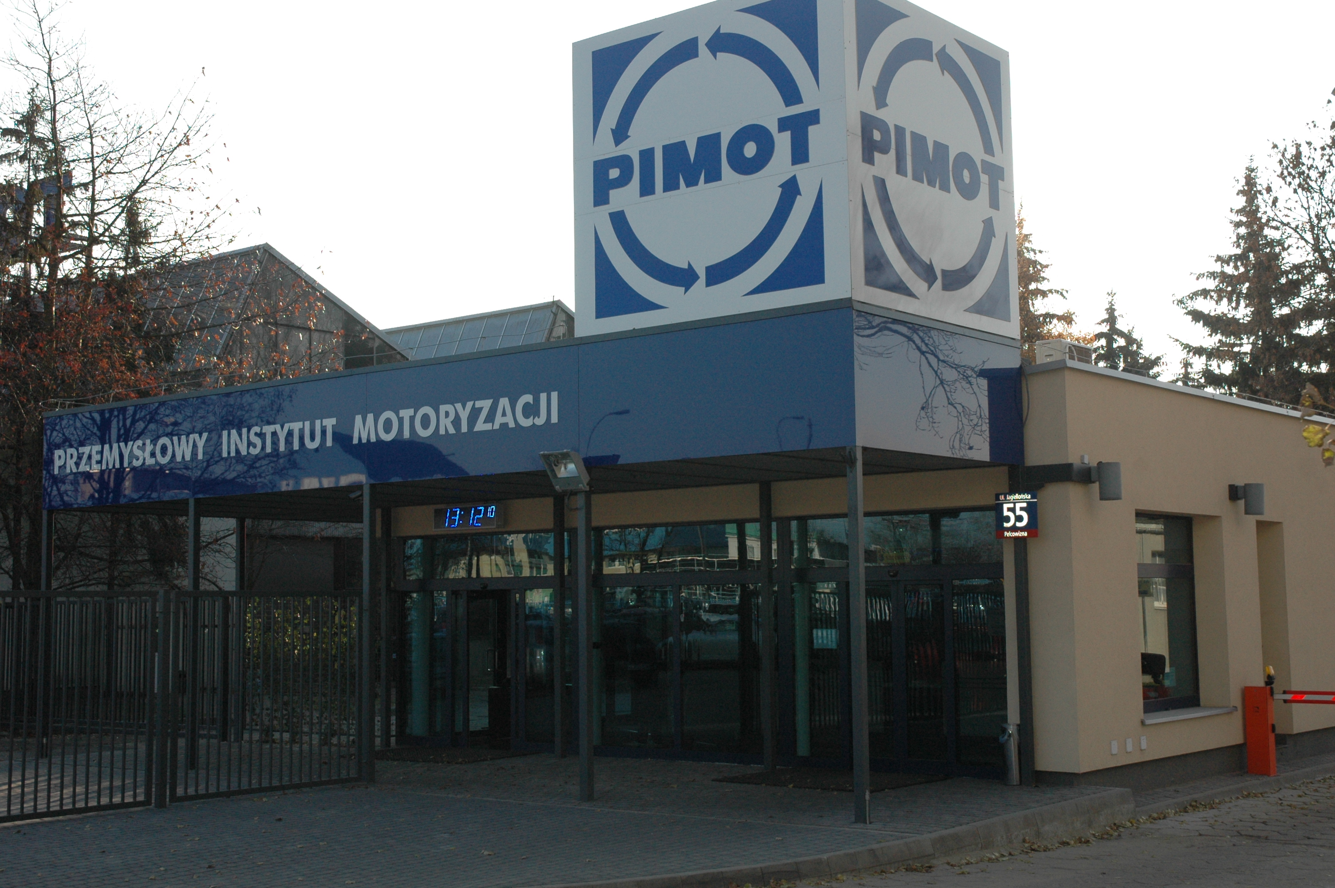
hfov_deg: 42.4
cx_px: 668
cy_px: 444
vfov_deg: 28.9
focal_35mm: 46
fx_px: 1723
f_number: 7.1
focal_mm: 31
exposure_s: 1/500
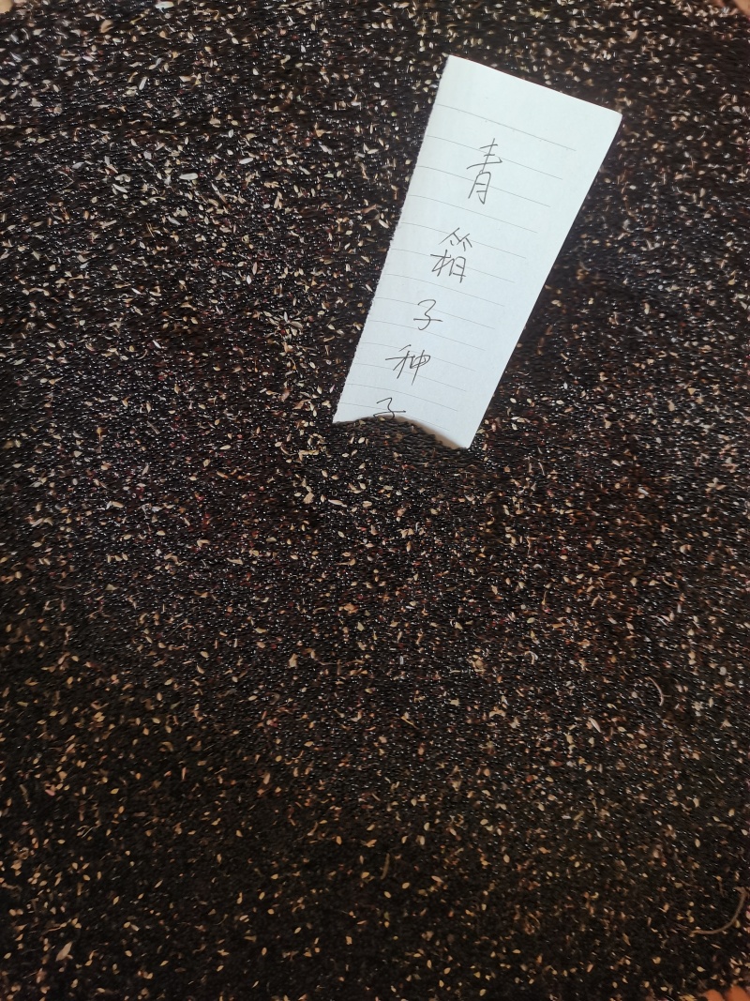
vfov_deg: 65.3
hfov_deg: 51.3
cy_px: 500
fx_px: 780
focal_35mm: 27
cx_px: 375
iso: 400
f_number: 1.8
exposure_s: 1/100
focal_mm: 5.58
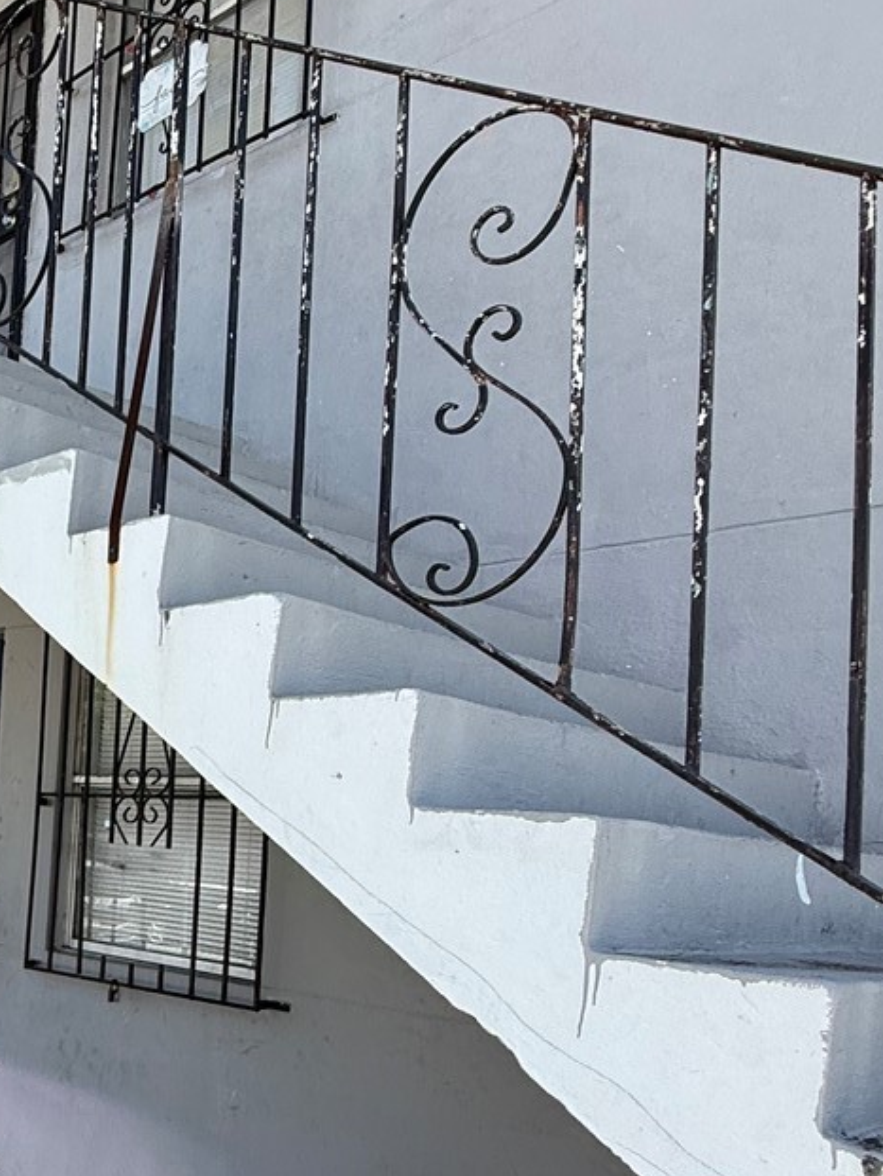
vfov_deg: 50.7
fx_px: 1224
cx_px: -223
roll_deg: -4.7
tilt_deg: +3.9
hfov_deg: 31.8
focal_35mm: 36
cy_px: 756
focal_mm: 2.22
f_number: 2.2
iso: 64
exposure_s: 1/596
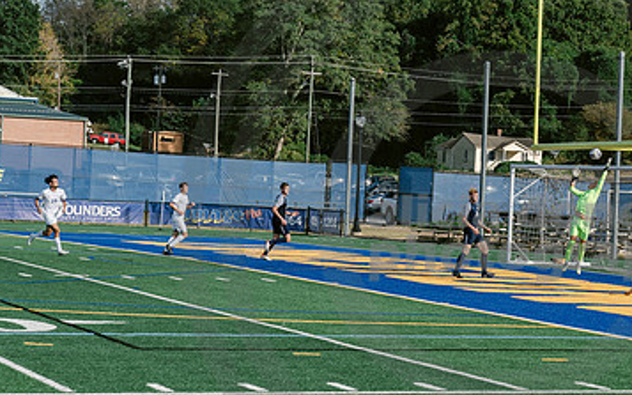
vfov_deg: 11.3
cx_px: 492
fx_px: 1998
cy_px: 231
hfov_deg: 17.8
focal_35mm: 116
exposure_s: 1/2500
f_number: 5.6
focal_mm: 70
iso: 640
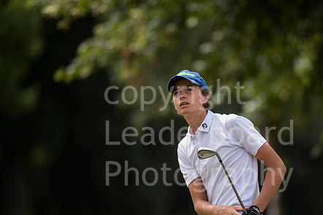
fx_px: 3536
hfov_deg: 5.2
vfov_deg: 3.5
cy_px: 140
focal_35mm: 394
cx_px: 200
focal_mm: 300
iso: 400
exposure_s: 1/2500
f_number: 4
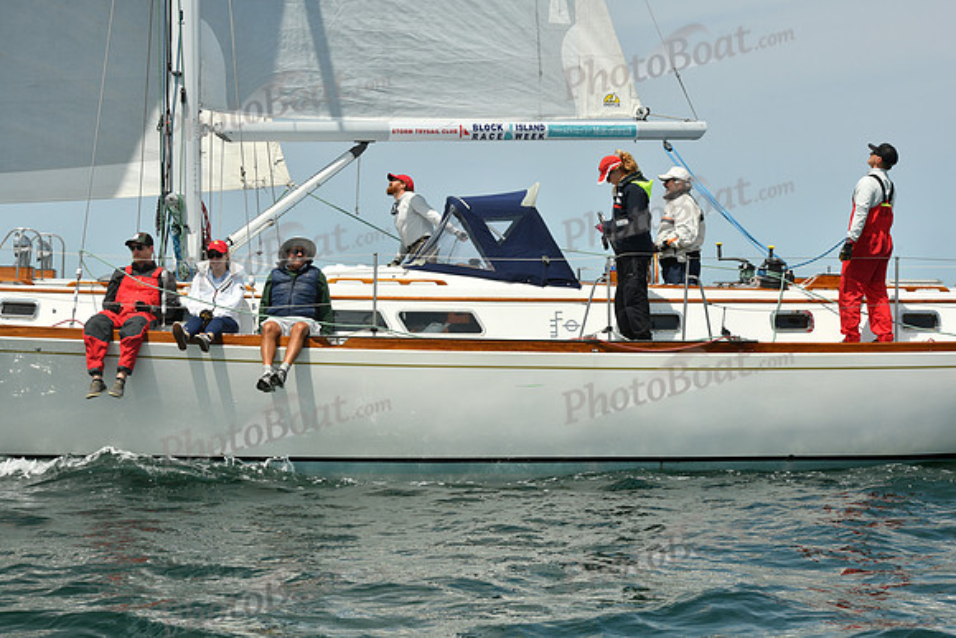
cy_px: 319
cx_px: 478
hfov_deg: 23.9
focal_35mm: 85
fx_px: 2258
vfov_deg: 16.1
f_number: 10
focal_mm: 85
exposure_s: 1/1000
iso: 320
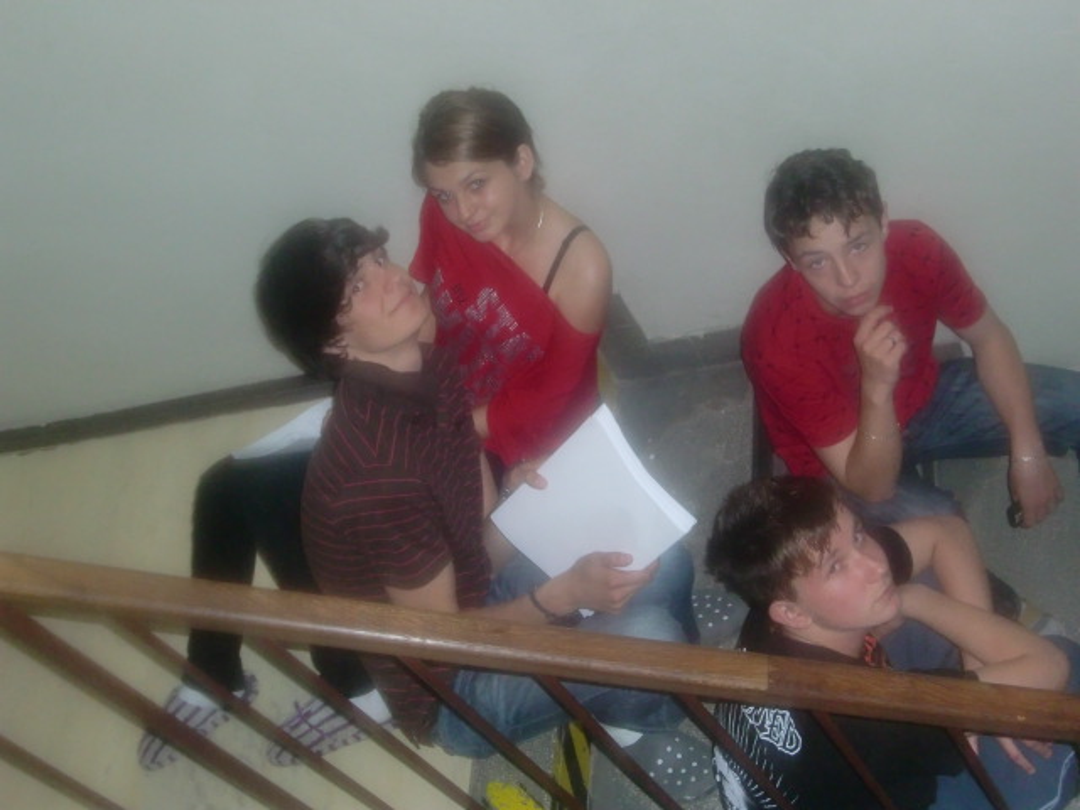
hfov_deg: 34.9
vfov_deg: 26.6
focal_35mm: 55
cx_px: 540
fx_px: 1716
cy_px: 405
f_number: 3.6
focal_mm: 9.8
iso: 400
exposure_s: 1/15
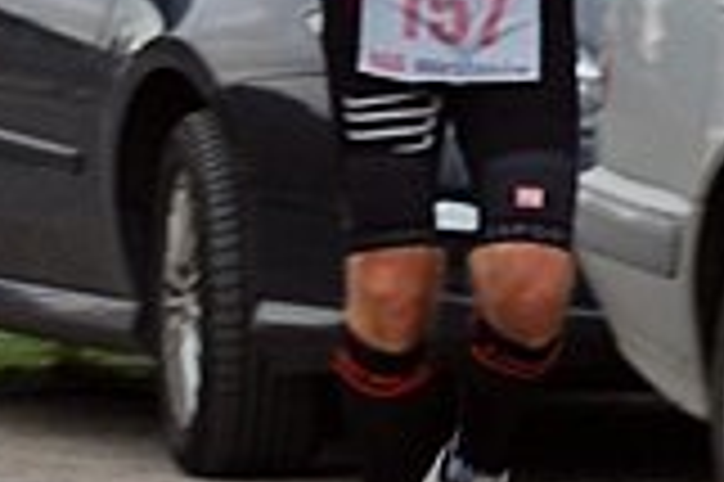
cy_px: 106
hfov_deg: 6.7
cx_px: 958
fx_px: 6165
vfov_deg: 4.5
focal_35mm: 307
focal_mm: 55
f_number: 5.6
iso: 200
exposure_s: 1/125
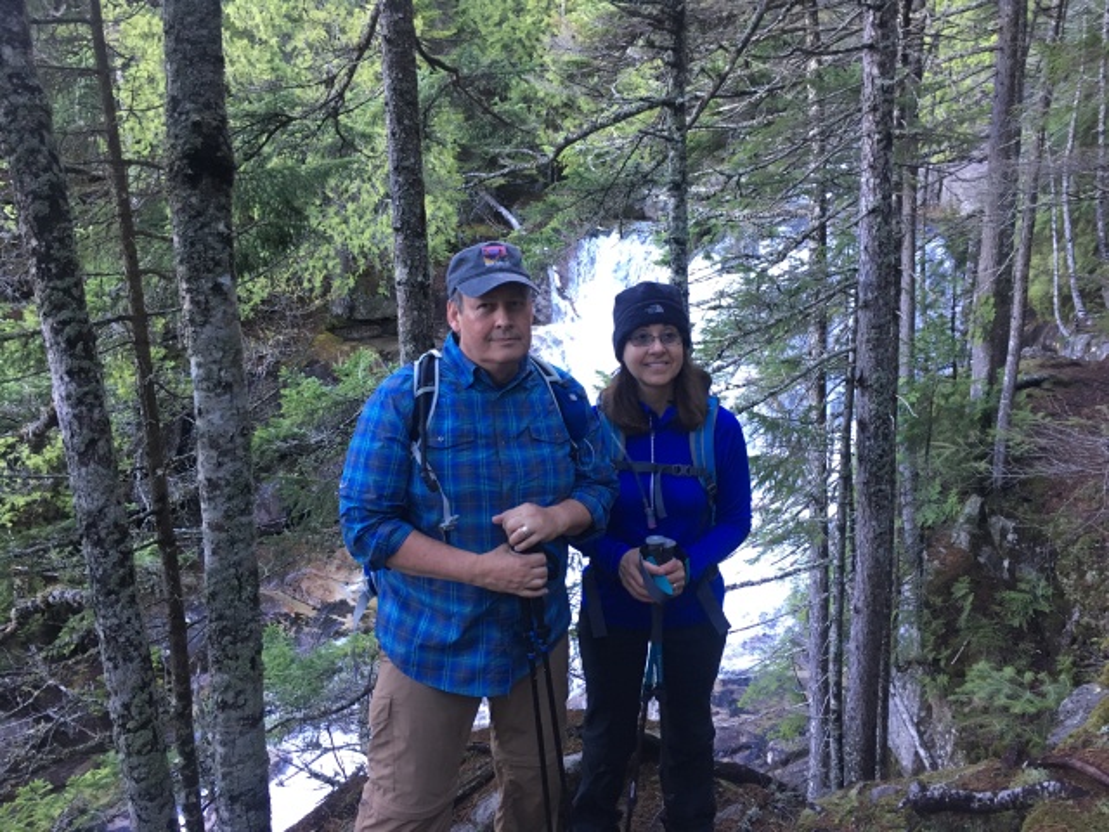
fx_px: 929
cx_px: 554
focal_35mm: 29
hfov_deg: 61.7
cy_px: 416
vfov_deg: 48.2
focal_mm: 4.15
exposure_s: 1/30
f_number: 2.2
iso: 125
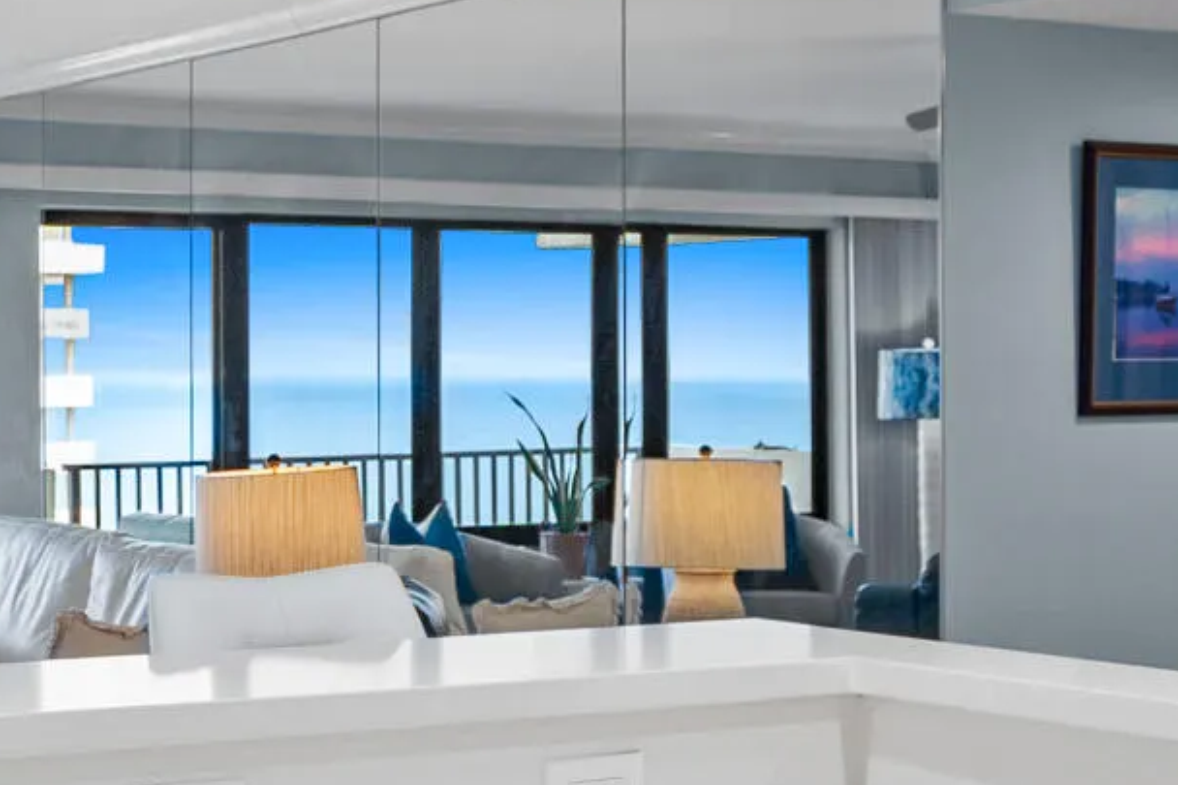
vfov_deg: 17.3
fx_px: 2584
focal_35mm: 79
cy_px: 359
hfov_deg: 25.3
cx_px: 281
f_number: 4.5
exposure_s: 1/15
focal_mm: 16
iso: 400
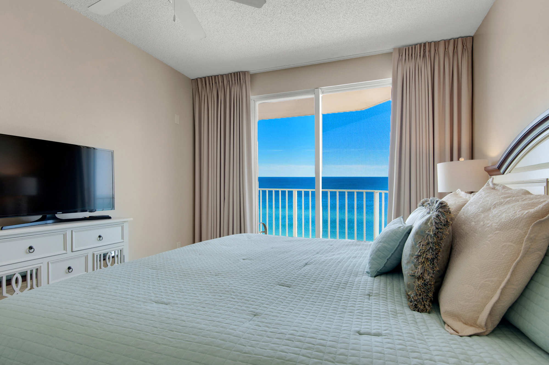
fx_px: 290
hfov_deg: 86.9
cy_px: 182
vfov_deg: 64.5
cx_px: 274
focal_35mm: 19
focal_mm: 19
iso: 200
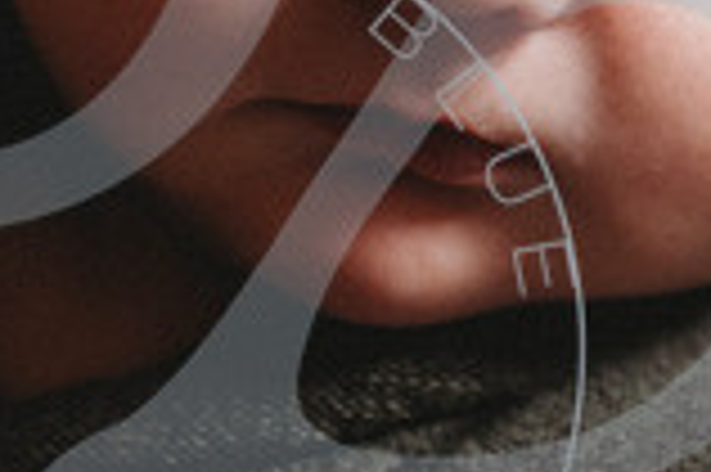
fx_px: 5070
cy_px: -29
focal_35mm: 257
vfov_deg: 5.3
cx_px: 346
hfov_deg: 8.0
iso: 400
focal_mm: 70
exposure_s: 1/125
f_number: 2.8
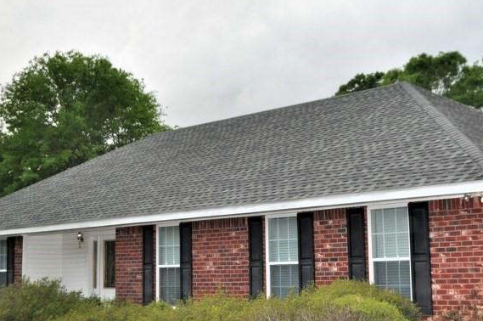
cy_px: 135
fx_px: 724
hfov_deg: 36.5
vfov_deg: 25.0
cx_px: 329
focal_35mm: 54
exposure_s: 1/80
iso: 800
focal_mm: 20
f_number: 3.8
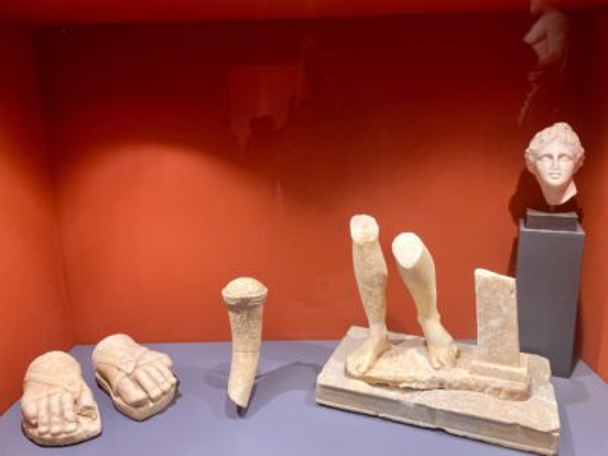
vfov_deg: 53.1
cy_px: 228
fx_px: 457
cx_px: 304
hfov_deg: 67.3
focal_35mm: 26
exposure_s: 1/100
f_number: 1.6
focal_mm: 4.2
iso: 50
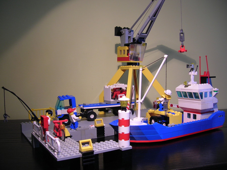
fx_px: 223
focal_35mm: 34
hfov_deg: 54.0
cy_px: 85
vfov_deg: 41.7
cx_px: 114
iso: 50
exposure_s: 1/10
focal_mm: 5.7
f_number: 2.9
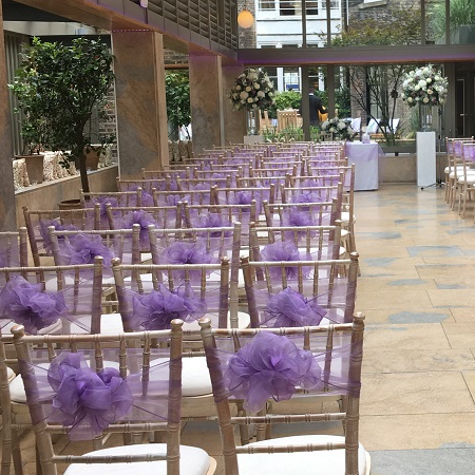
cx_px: 373
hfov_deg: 29.4
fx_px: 885
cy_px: 210
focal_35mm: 57
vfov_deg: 30.0
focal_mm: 4.15
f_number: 2.2
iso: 25
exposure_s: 1/100
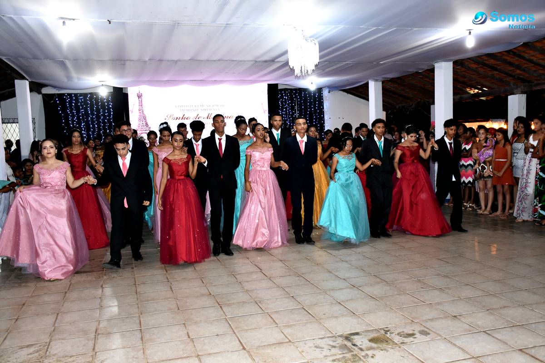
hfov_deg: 57.2
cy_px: 182
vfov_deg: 40.0
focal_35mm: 33
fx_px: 500
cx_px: 272
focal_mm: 22
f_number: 3.5
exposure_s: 1/100
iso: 2000
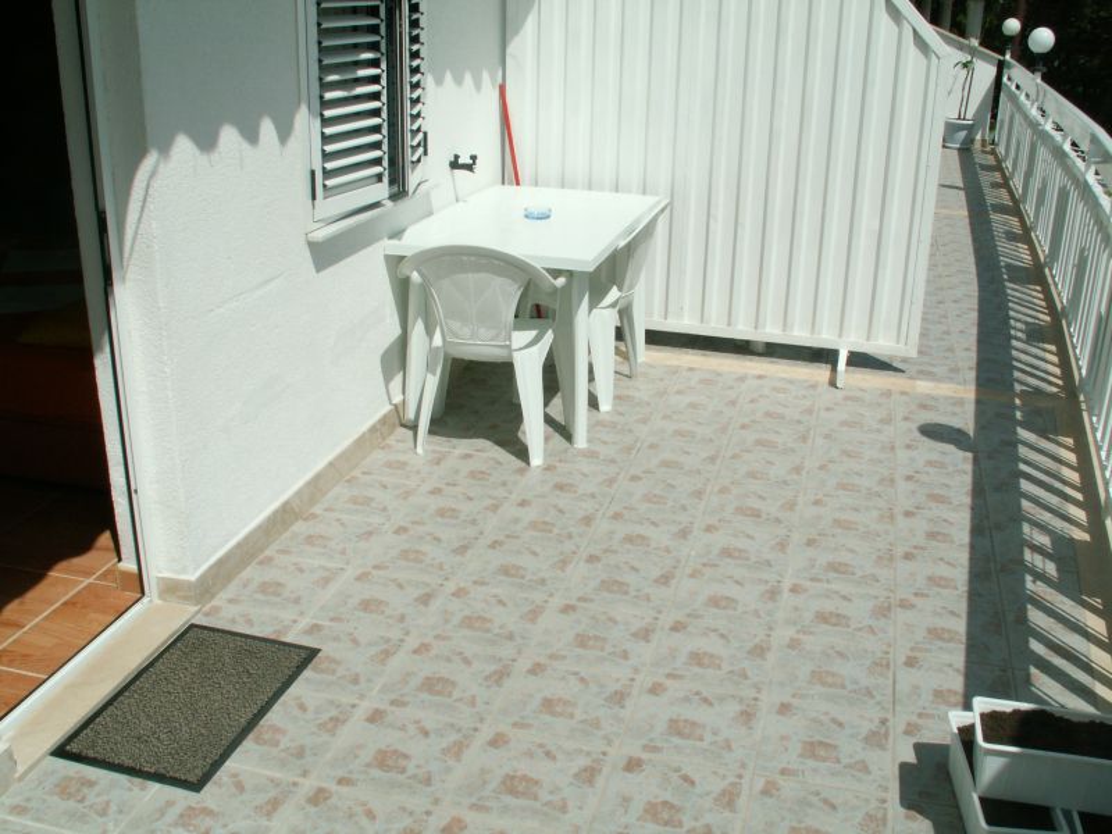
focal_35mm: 35
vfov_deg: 40.7
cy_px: 417
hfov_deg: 52.6
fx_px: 1124
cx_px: 556
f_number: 8
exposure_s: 1/400
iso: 50
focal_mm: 5.86
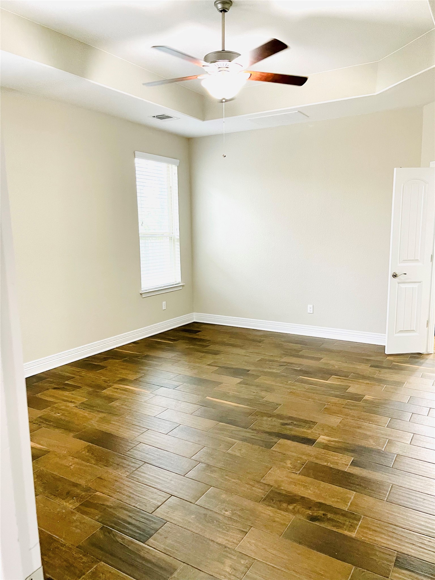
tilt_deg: -9.1
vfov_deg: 67.3
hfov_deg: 53.1
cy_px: 290
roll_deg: +1.6
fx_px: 436
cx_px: 218
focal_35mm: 26
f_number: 1.6
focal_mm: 5.1
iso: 250
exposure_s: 1/60
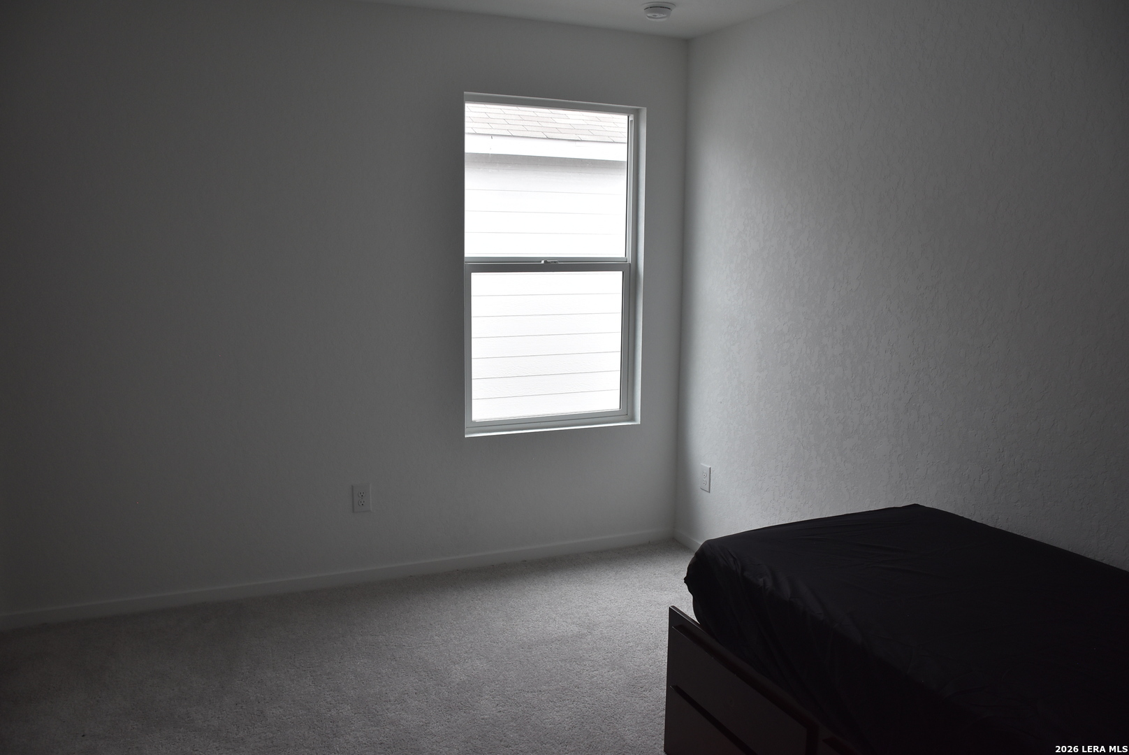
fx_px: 847
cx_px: 564
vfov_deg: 48.0
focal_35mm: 27
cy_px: 378
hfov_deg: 67.3
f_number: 4.5
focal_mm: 18
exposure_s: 1/80
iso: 400
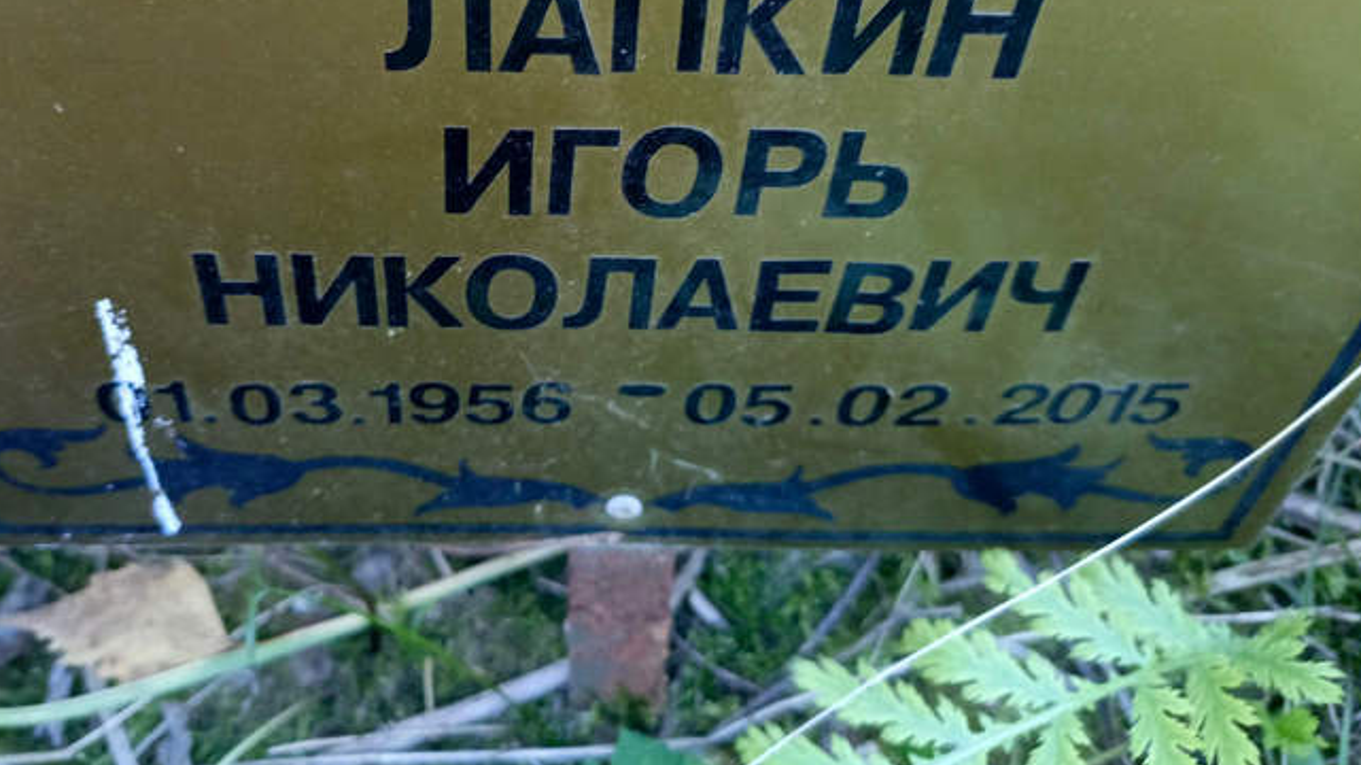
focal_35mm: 34
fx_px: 1227
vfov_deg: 33.6
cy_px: 151
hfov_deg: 57.8
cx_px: 578
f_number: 1.69
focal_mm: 4.76
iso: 705
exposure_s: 1/50
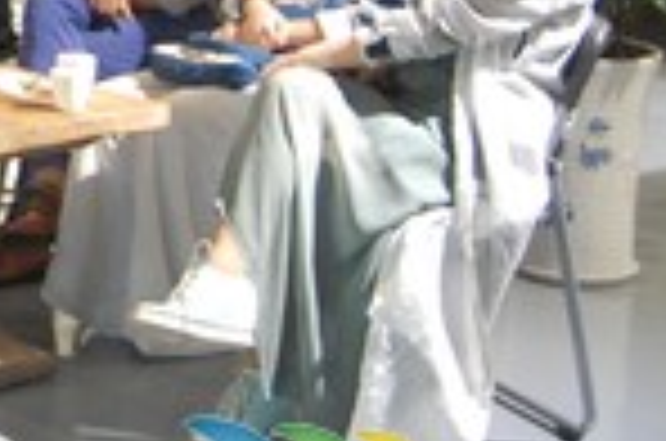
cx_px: -360
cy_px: -126
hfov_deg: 16.0
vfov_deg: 11.4
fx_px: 2154
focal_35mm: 117
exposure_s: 1/30
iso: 1600
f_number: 3.8
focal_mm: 23
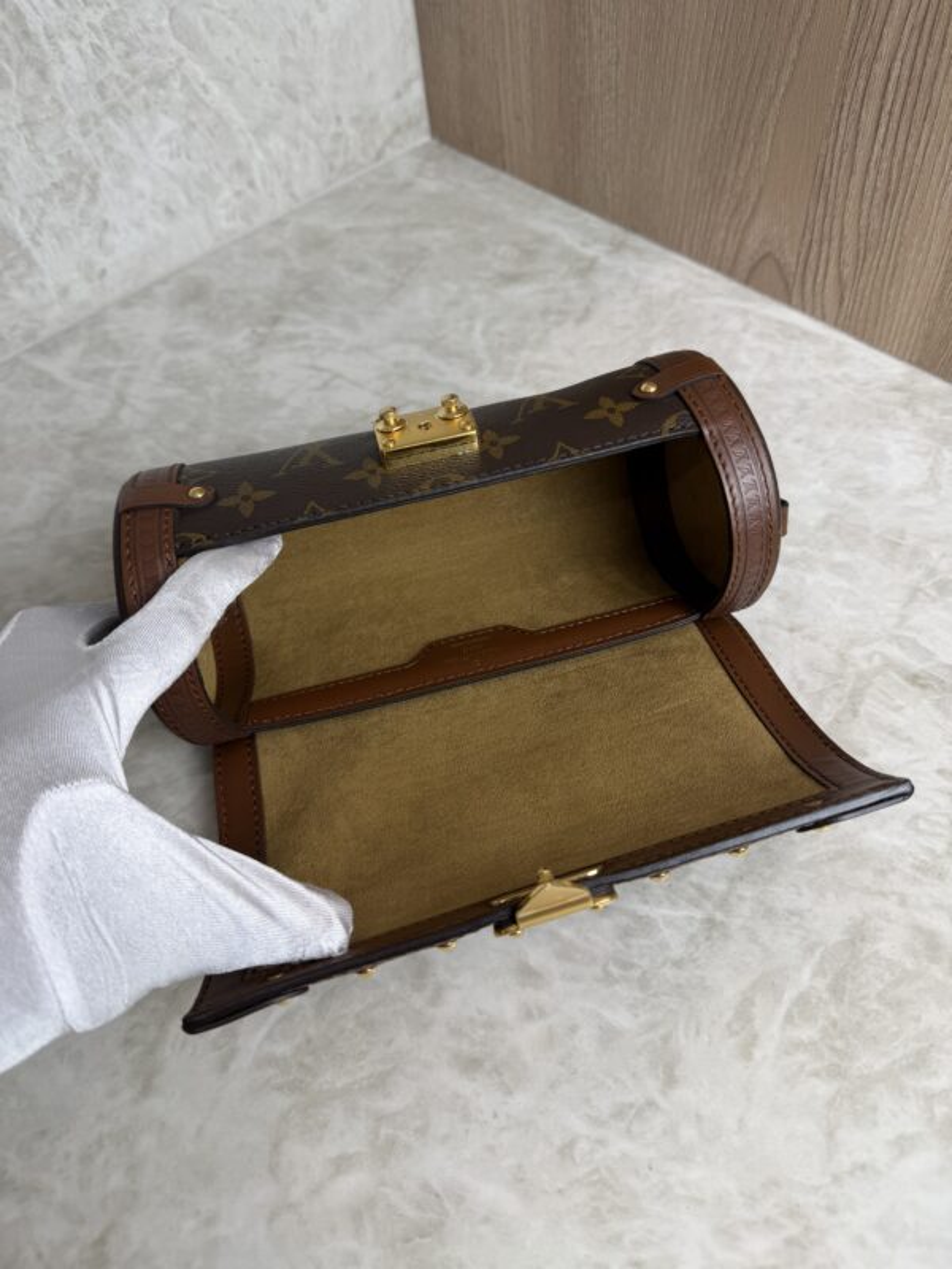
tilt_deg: -54.3
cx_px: 476
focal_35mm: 24
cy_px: 634
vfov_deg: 71.6
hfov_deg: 56.8
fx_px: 880
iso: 64
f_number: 1.78
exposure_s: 1/120
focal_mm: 6.76
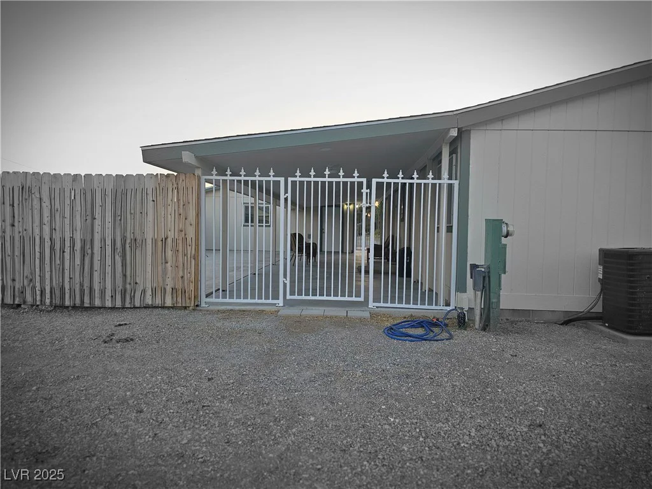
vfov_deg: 58.9
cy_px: 244
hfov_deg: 73.9
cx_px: 326
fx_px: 433
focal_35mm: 23
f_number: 1.7
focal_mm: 6.3
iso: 40
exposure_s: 1/207
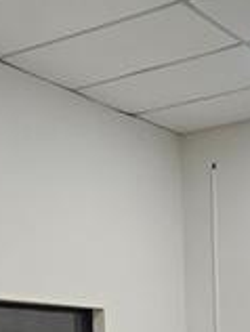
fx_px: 893
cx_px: 170
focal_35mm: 93
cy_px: 460
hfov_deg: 15.9
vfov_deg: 19.1
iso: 100
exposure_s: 1/120
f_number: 1.8
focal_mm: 5.4
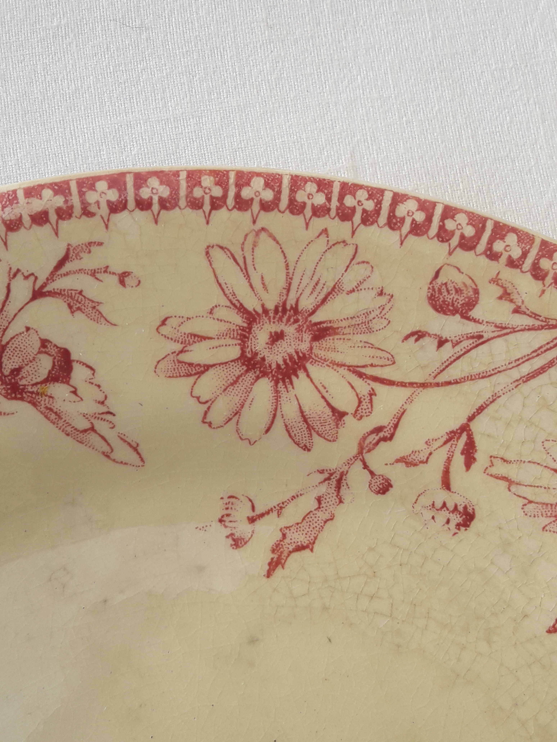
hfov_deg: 49.7
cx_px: 278
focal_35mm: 28
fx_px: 601
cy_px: 371
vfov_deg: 63.4
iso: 40
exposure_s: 1/528
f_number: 1.9
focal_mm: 3.7
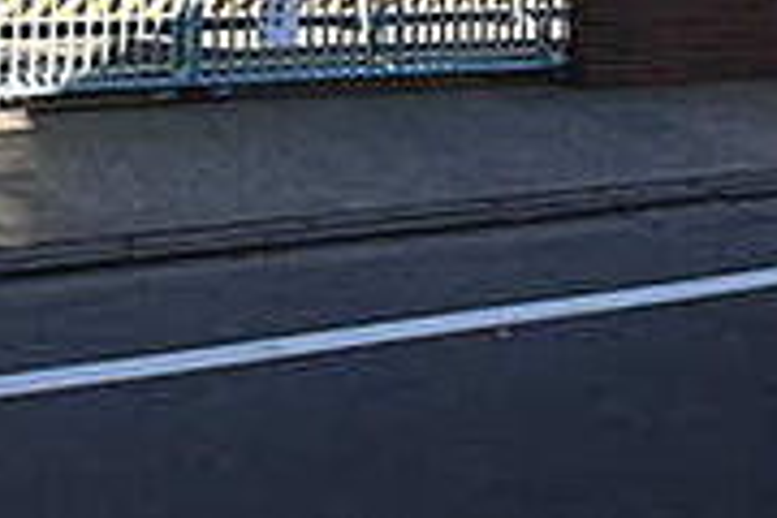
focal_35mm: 50
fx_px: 1079
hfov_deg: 39.6
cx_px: 358
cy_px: -315
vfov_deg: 21.4
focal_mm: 10
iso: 2500
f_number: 11
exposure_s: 1/1000
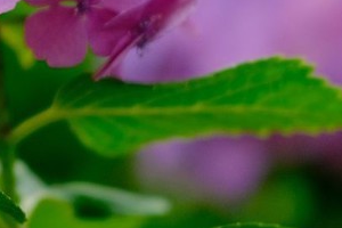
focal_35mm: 212
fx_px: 2014
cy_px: -74
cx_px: -33
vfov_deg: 6.4
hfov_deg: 9.6
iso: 640
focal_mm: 35
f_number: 2
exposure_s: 1/1300
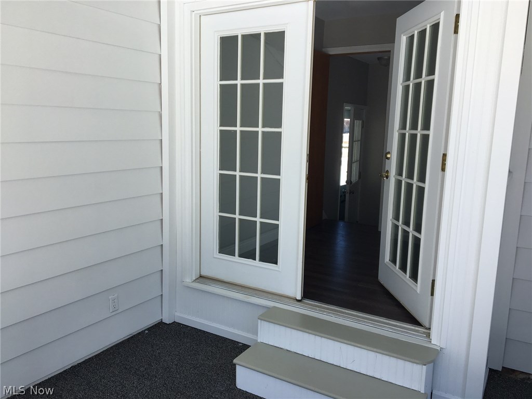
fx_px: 446
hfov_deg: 61.7
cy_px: 200
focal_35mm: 29
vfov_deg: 48.2
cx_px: 266
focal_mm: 4.15
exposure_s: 1/460
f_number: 2.2
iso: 25
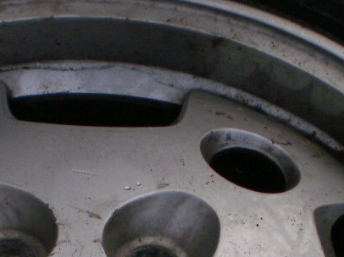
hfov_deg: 13.9
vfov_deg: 10.2
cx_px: 92
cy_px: 365
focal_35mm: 142
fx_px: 1410
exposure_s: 1/1000
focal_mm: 6.3
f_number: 3.1
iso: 100
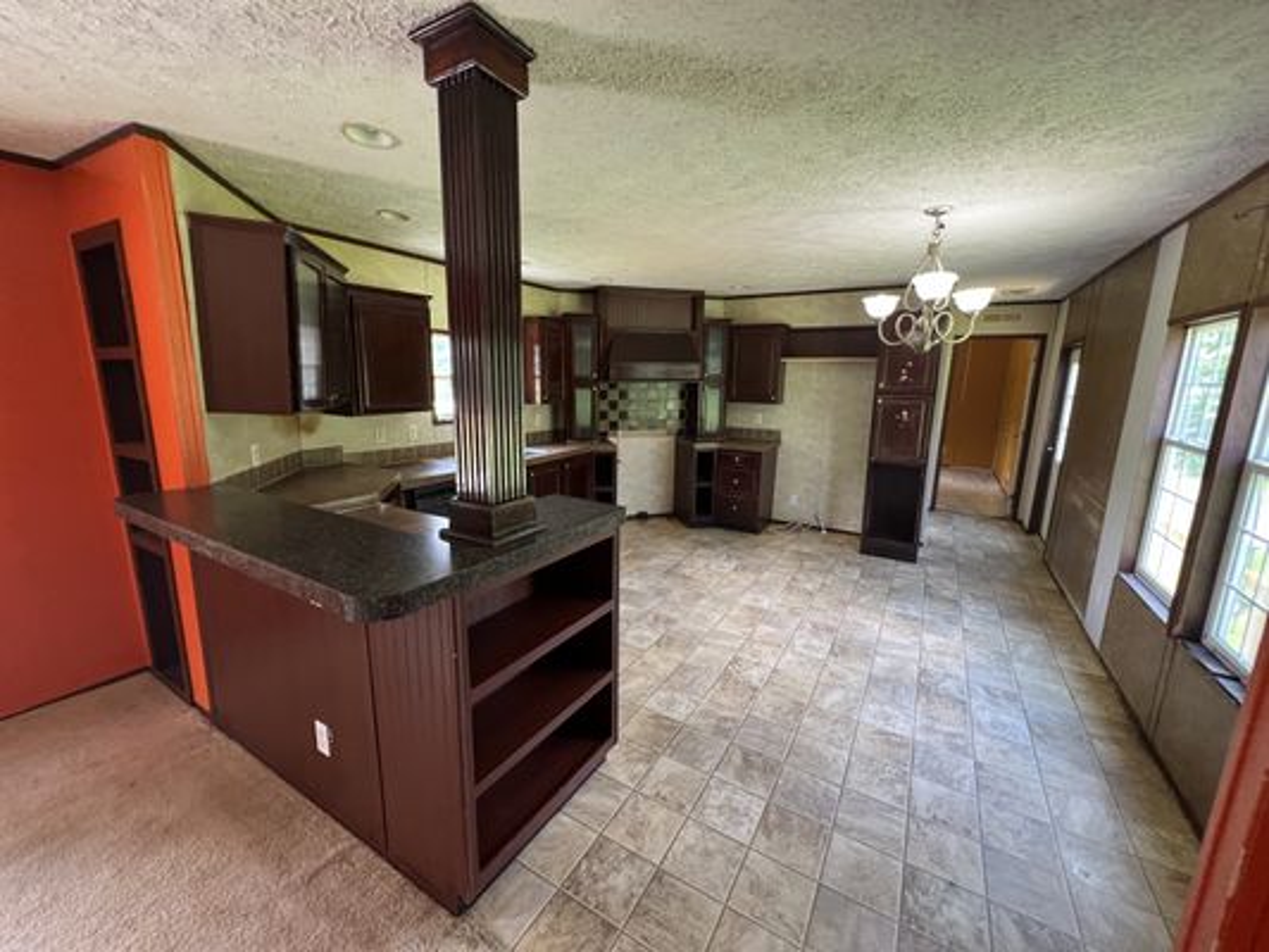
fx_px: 477
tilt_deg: -10.7
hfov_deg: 106.2
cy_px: 476
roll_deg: -1.7
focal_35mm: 13
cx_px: 634
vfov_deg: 89.9
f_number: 1.8
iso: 250
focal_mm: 1.57
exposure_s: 1/93
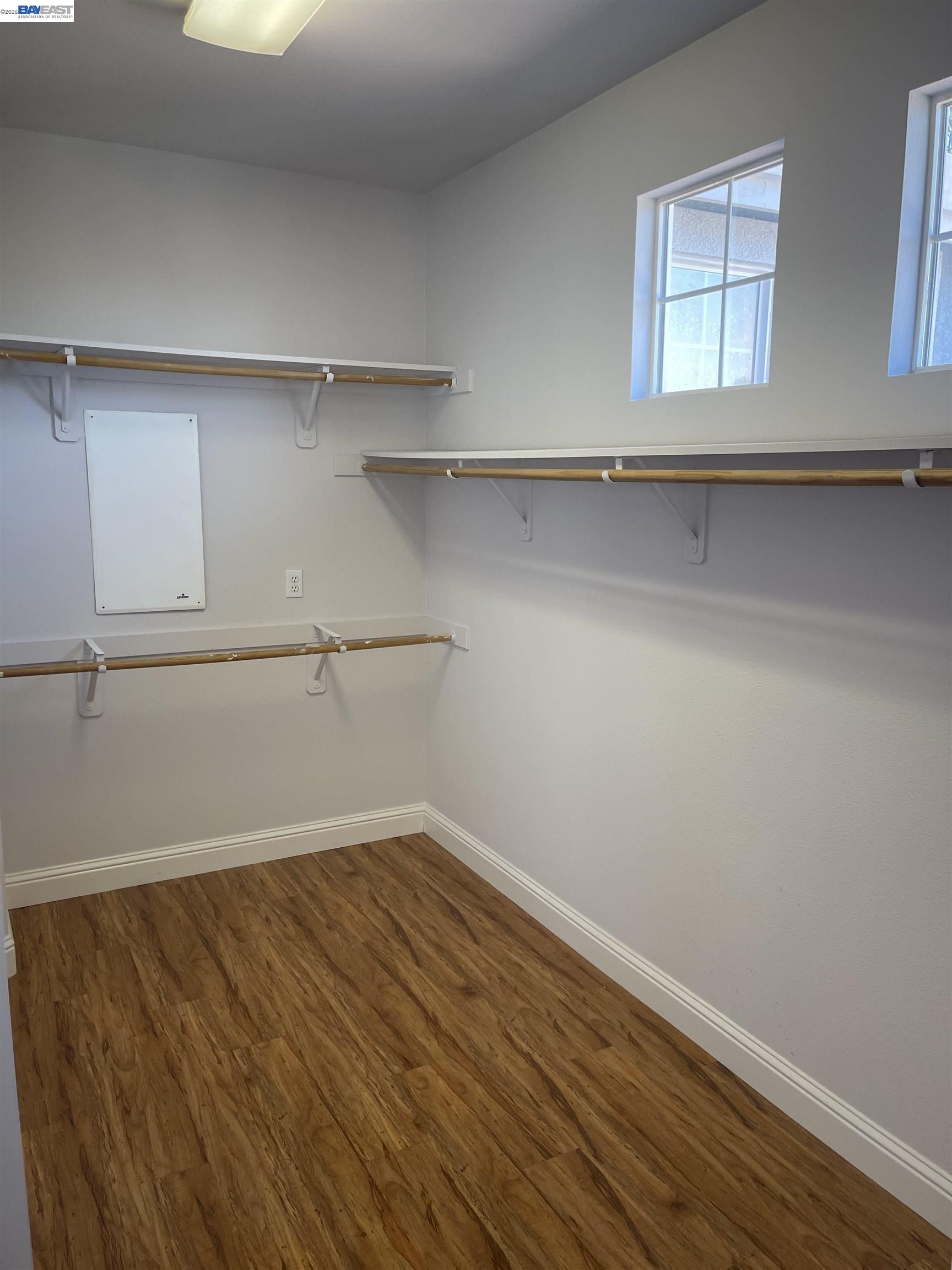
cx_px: 476
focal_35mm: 25
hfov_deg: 54.9
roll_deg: -0.4
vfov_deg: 69.4
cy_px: 635
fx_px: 917
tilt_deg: -11.1
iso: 100
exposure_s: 1/120
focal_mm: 5.1
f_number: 1.6
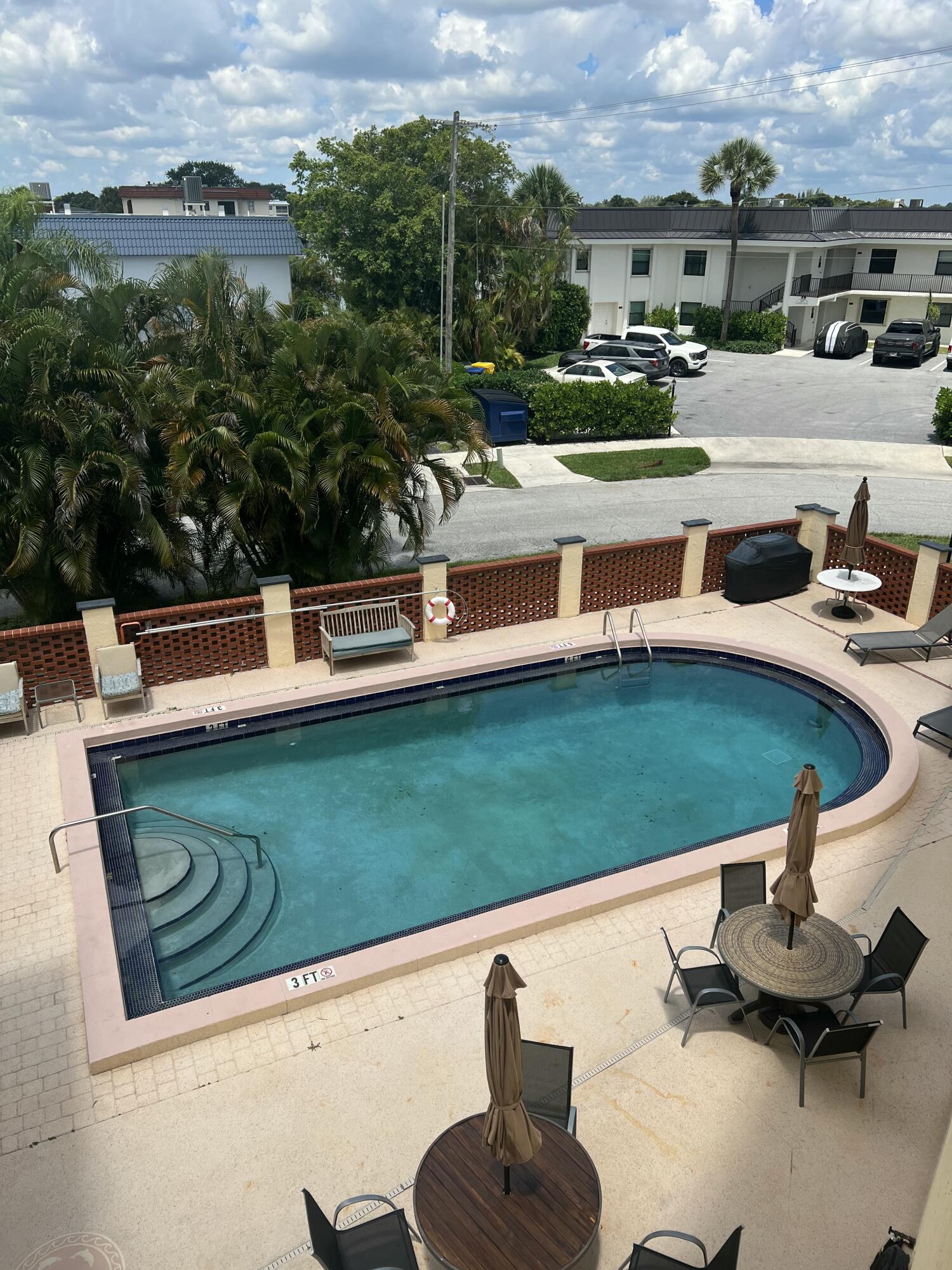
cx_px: 476
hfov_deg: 53.1
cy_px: 635
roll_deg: +0.5
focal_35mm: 26
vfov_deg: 67.3
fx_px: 953
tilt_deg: -24.5
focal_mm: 5.7
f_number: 1.5
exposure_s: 1/3831
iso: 50
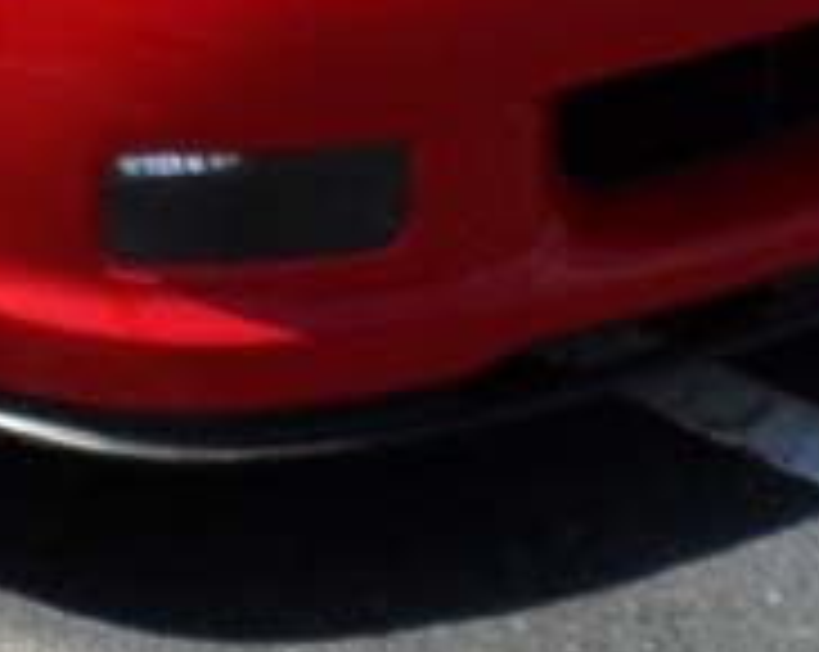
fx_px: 3194
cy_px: -472
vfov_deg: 11.0
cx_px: -333
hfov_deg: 13.9
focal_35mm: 132
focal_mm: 4
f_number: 4.5
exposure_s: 1/500
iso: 80
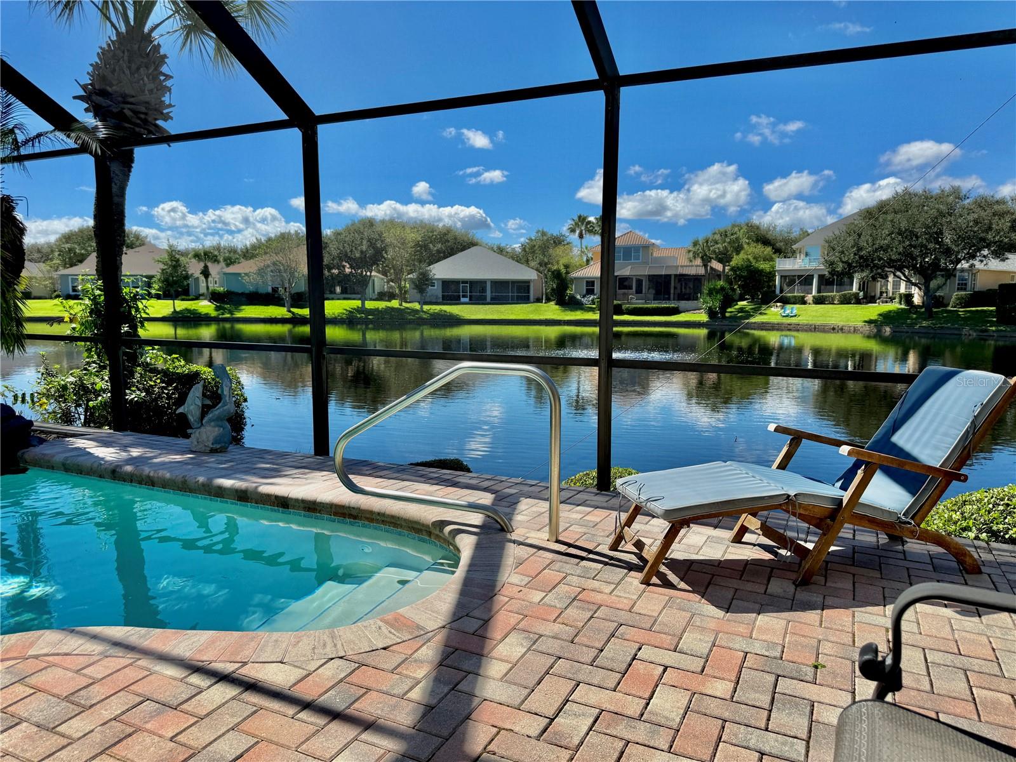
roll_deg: -0.6
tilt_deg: -6.6
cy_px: 381
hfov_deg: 71.6
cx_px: 508
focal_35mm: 24
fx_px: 704
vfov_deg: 56.8
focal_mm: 6.76
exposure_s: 1/3759
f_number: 1.78
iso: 80
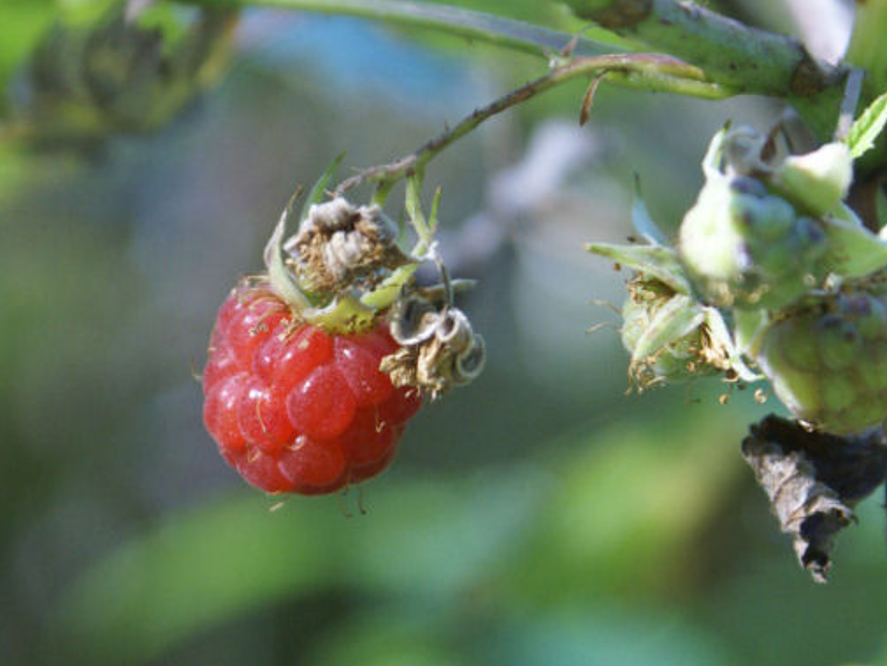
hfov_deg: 19.8
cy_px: 333
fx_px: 2537
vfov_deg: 14.9
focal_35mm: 99
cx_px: 462
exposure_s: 1/30
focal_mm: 60
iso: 400
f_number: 5.6
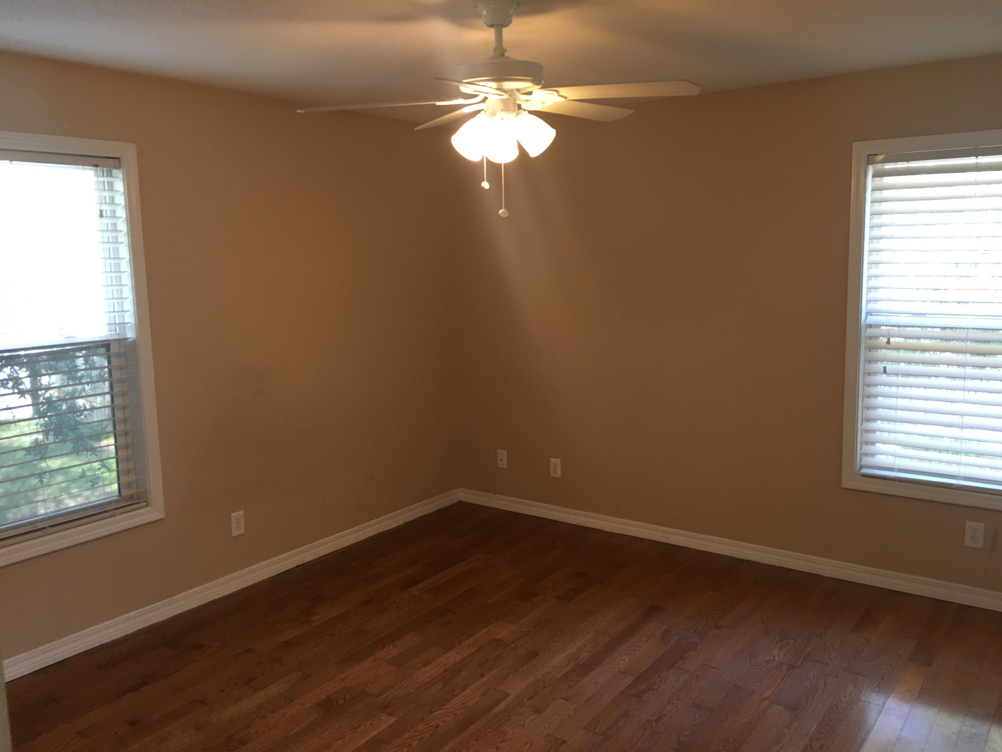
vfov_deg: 48.2
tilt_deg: -5.7
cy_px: 376
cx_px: 501
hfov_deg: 61.7
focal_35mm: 29
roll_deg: +1.4
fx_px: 839
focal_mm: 4.15
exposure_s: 1/15
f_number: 2.2
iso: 40
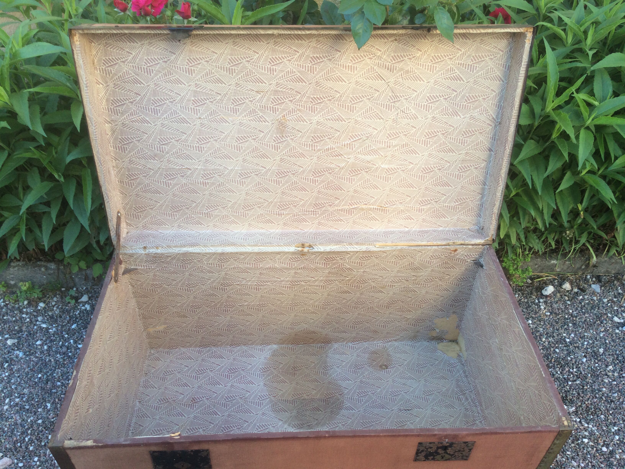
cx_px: 312
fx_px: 524
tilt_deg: -40.7
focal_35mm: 29
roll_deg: -2.7
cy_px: 234
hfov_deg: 61.7
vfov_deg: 48.2
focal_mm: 4.15
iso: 50
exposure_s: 1/100
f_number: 2.2
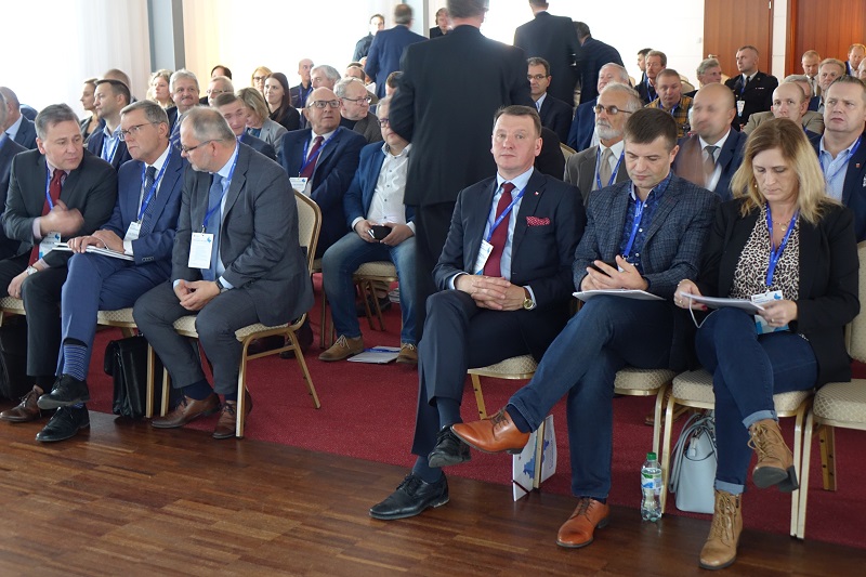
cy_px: 288
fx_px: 1299
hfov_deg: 36.9
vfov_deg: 25.0
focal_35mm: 54
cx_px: 433
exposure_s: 1/8
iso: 800
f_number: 2.8
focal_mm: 19.77
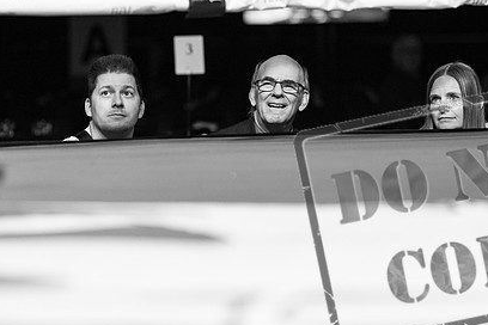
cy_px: 151
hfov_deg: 10.2
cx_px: 297
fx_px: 2738
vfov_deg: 6.8
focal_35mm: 202
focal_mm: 142
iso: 4000
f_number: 2.8
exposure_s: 1/1000
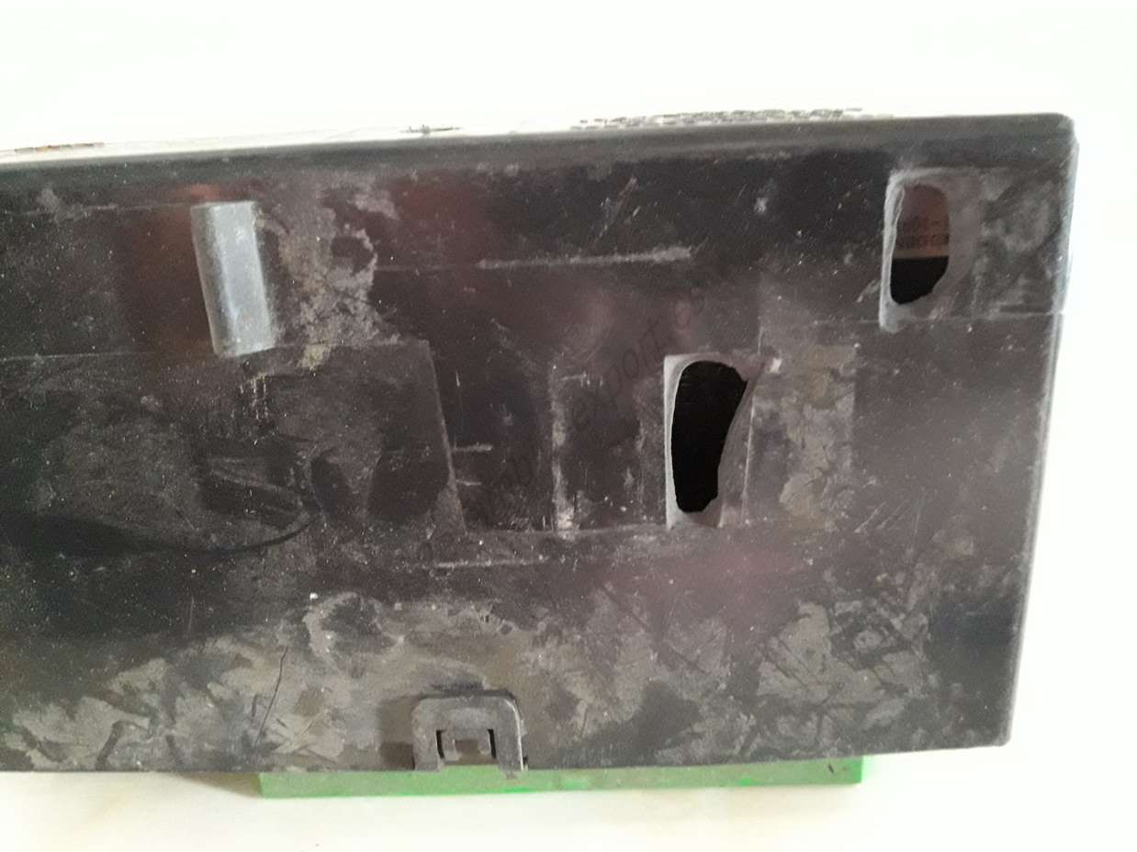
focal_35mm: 28
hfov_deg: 63.5
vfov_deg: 49.7
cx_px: 568
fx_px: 920
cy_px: 426
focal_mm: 3.7
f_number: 1.9
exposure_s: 1/17
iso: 800
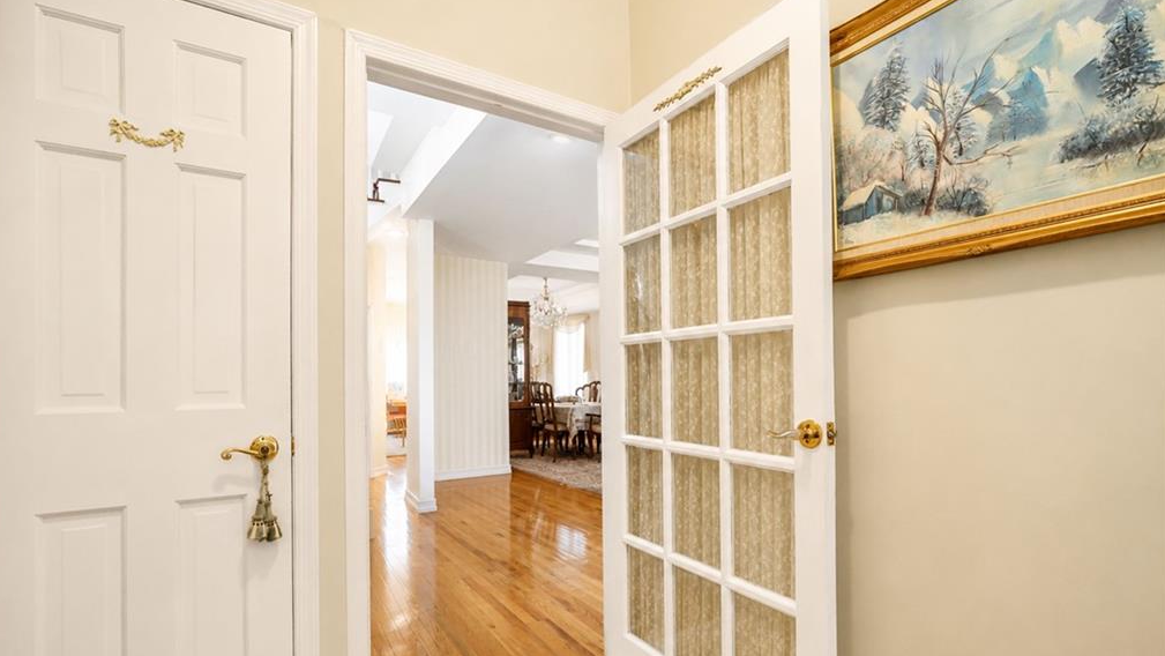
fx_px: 525
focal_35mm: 17
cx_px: 578
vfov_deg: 63.7
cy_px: 368
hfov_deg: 95.9
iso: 2500
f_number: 4
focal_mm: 16
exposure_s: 1/160
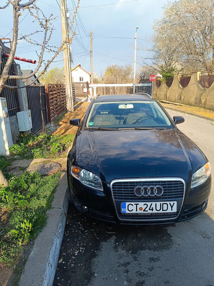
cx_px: 107
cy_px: 143
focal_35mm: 24
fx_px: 198
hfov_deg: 56.8
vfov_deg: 71.6
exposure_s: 1/386
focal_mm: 5.59
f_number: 1.88
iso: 52
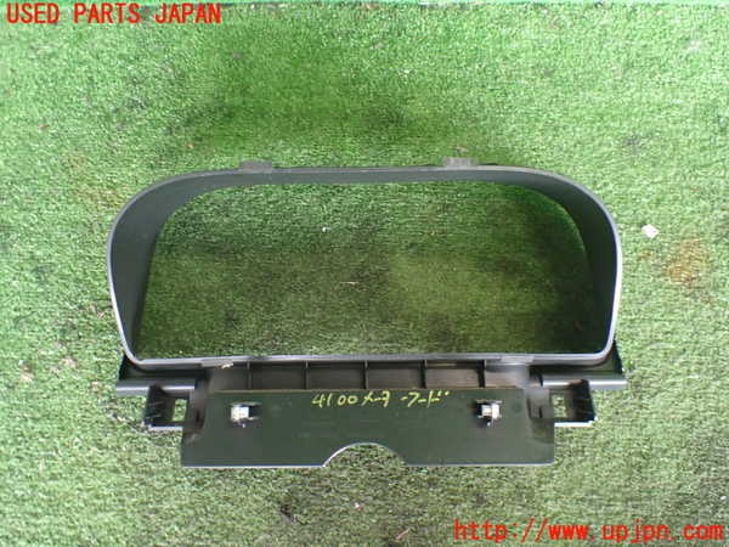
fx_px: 632
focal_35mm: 30
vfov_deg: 46.8
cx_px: 364
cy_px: 274
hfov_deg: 60.0
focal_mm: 5.4
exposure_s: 1/100
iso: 800
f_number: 2.3
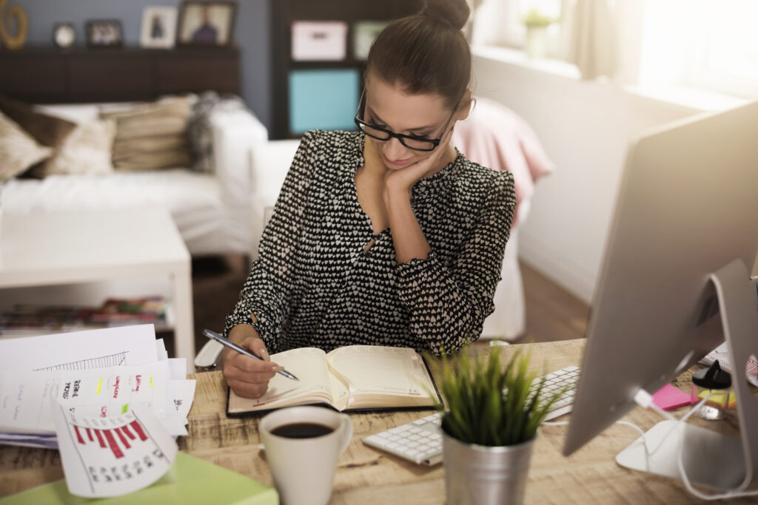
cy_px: 252
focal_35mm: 50
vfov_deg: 27.0
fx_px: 1053
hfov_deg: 39.6
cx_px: 379
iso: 160
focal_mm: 50
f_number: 2.2
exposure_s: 1/125
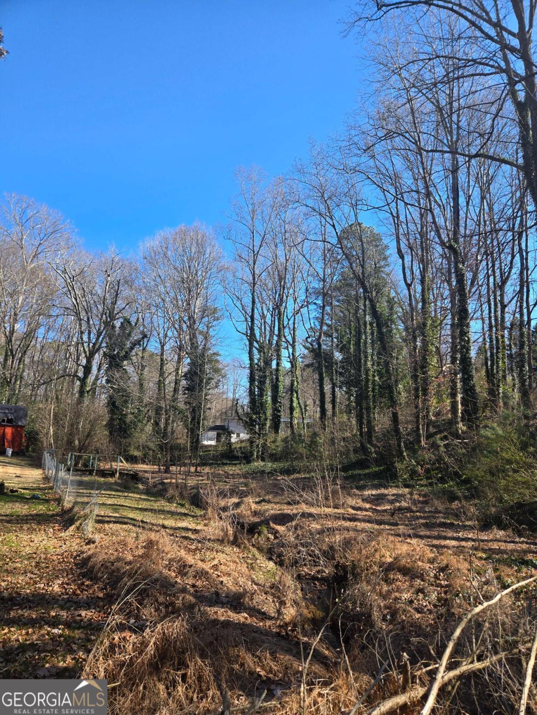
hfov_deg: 58.9
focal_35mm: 23
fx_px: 476
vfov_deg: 73.9
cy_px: 358
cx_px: 268
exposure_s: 1/1889
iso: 80
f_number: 1.8
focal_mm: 5.4
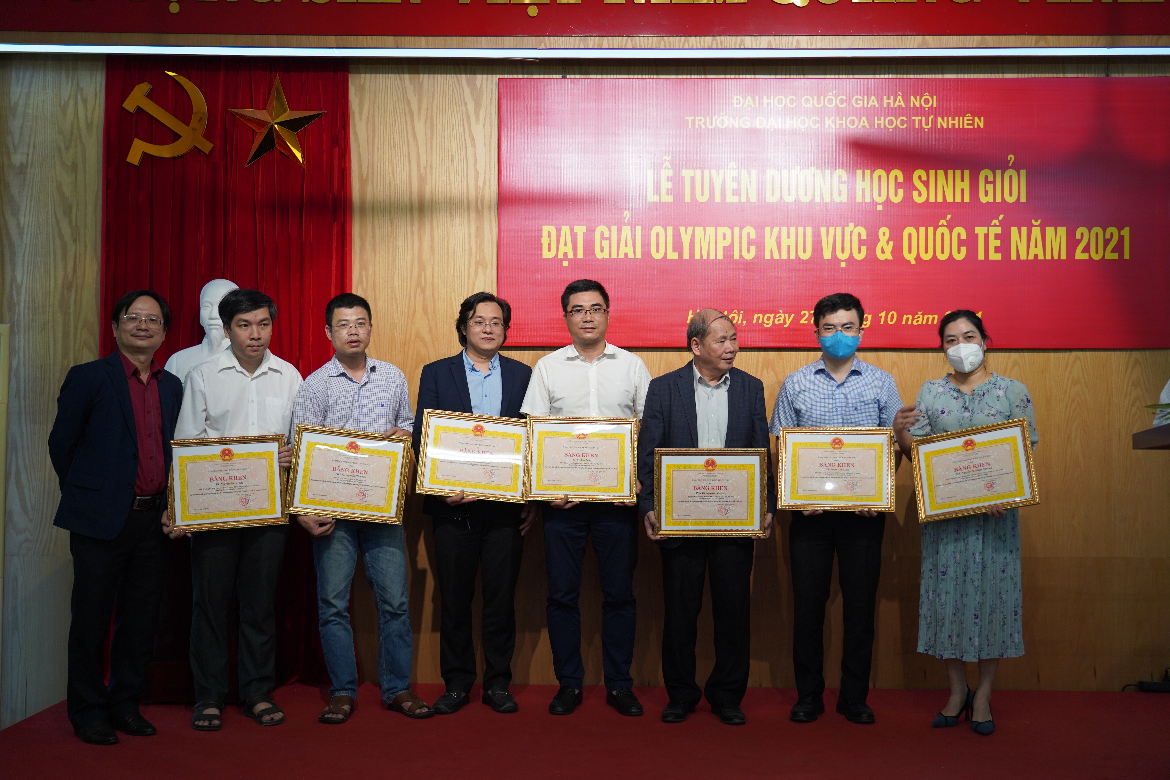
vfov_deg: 34.2
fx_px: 1267
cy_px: 390
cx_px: 585
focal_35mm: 39
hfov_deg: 49.6
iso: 640
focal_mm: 39
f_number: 4
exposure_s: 1/160
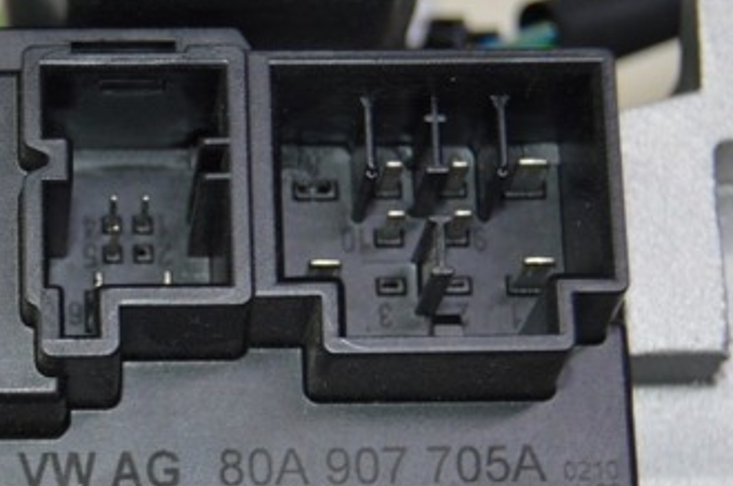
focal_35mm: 160
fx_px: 3252
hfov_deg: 12.8
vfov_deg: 8.5
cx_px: 173
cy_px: 367
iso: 800
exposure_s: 1/60
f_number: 5.6
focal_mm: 55
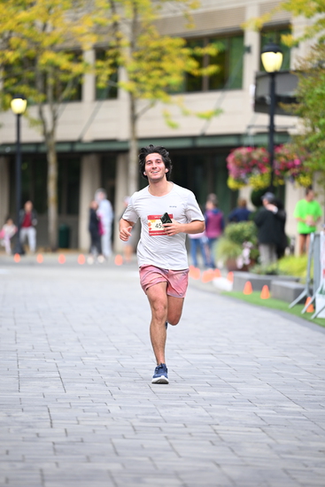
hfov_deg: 6.9
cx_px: 162
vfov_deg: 10.3
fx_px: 2706
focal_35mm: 200
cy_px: 244
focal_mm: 200
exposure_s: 1/1600
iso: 1000
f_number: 2.8
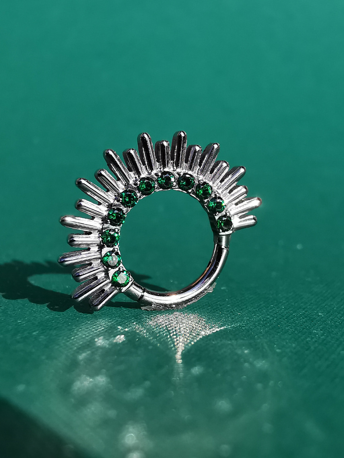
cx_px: 172
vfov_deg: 43.9
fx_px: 570
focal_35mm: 43
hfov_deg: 33.6
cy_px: 229
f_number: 2.2
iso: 50
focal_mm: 2.35
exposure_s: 1/974
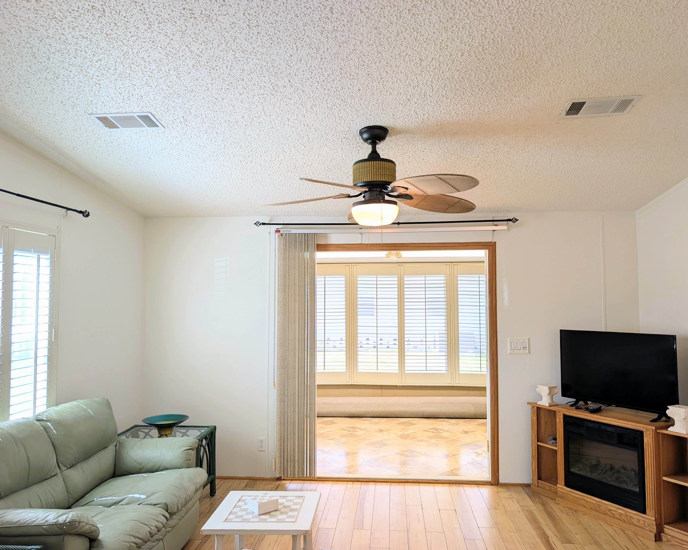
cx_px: 349
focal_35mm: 25
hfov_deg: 68.1
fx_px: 509
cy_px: 275
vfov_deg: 56.8
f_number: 1.68
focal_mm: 6.9
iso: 33
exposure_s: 1/120
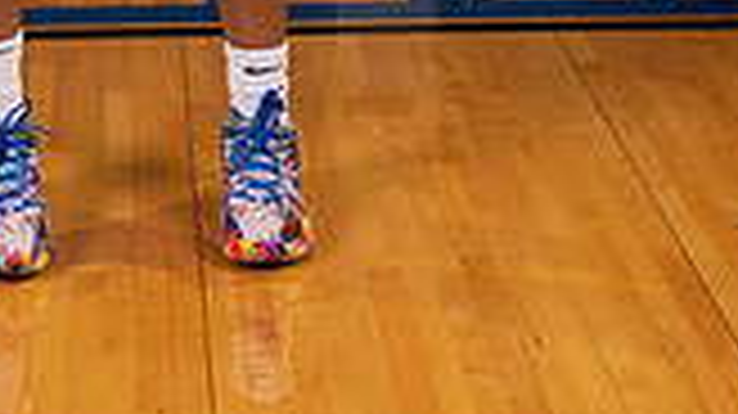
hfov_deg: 15.4
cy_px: -558
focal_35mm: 138
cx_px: 112
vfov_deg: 8.1
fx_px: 2699
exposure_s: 1/320
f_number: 7.1
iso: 320
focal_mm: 48
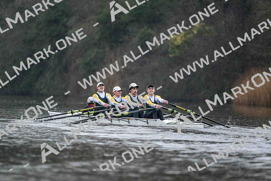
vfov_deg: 3.4
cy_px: 90
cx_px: 136
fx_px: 3012
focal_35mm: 400
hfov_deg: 5.2
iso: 9000
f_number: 4.5
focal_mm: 400
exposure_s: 1/1600
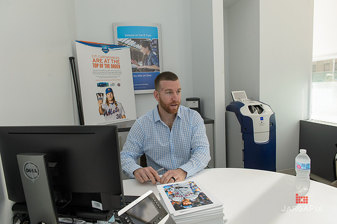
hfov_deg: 73.8
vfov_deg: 53.1
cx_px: 168
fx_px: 225
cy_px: 112
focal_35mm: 24
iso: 500
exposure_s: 1/250
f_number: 5.6
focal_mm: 24
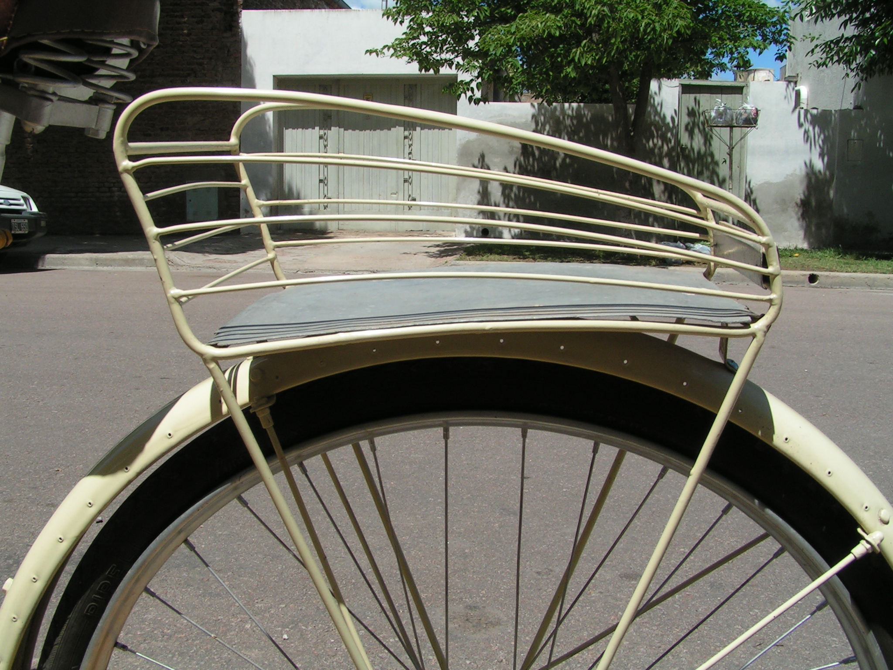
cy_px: 335
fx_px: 980
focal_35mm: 38
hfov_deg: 49.0
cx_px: 446
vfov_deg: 37.7
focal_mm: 5.8
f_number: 7.1
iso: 50
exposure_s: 1/500
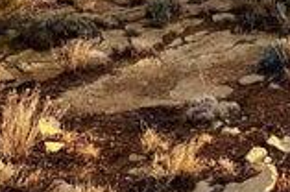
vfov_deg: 9.6
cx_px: 295
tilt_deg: -4.2
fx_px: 1093
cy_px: -142
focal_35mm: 136
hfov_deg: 14.8
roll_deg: +0.1
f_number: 1.78
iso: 80
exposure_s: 1/1075
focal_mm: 6.76
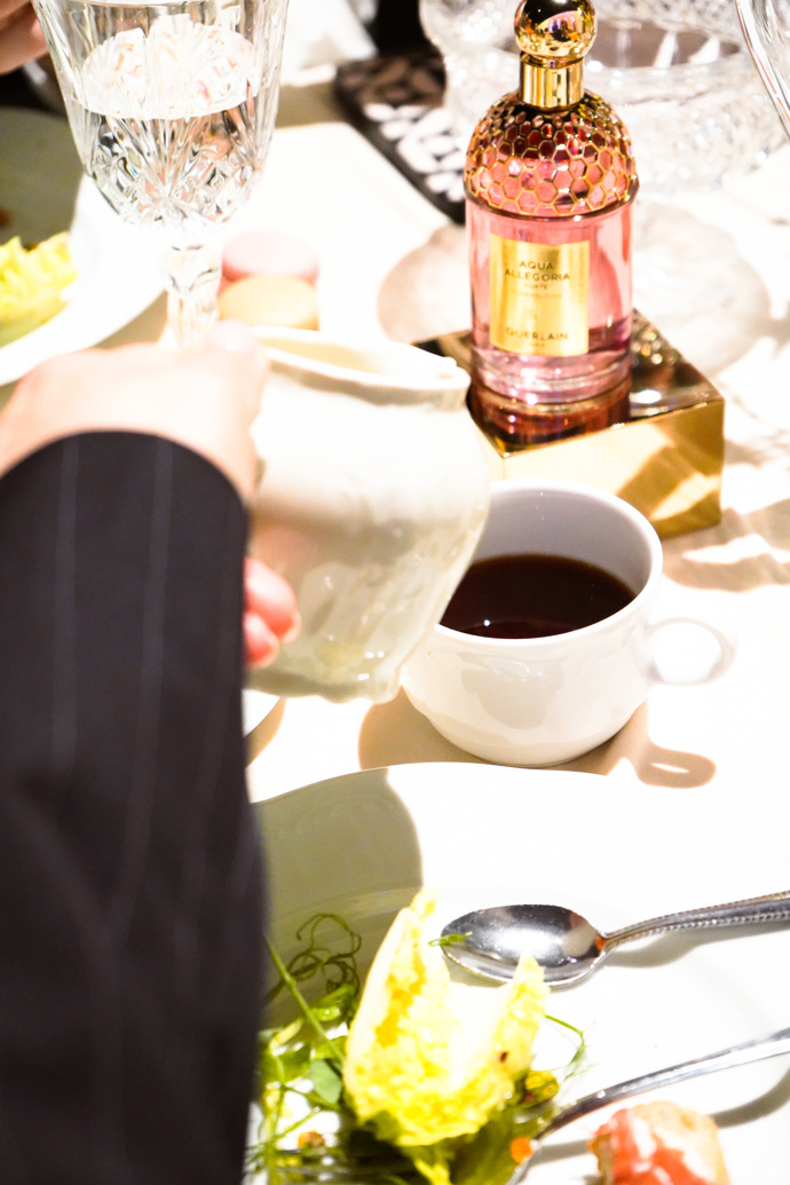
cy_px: 592
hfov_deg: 19.5
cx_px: 395
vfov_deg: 28.8
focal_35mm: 70
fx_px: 2304
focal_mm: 70
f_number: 5.6
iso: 12800
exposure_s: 1/125
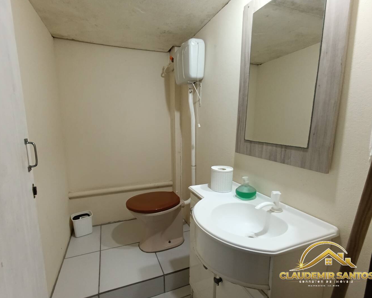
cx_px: 177
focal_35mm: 17
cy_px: 151
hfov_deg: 89.6
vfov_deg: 77.0
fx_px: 187
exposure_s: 1/40
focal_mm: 1.65
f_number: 2.2
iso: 320
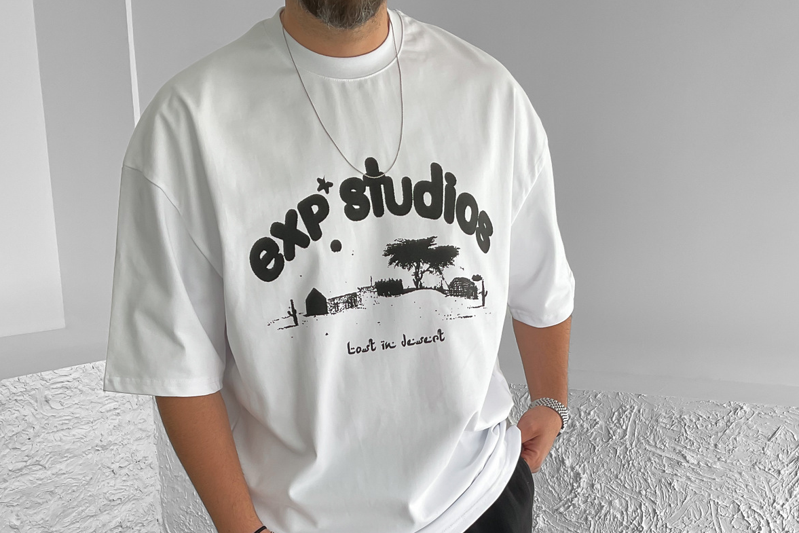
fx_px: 910
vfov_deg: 30.9
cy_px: 498
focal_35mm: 41
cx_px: 403
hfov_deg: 47.4
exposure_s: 1/160
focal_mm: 3
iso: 16
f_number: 1.8
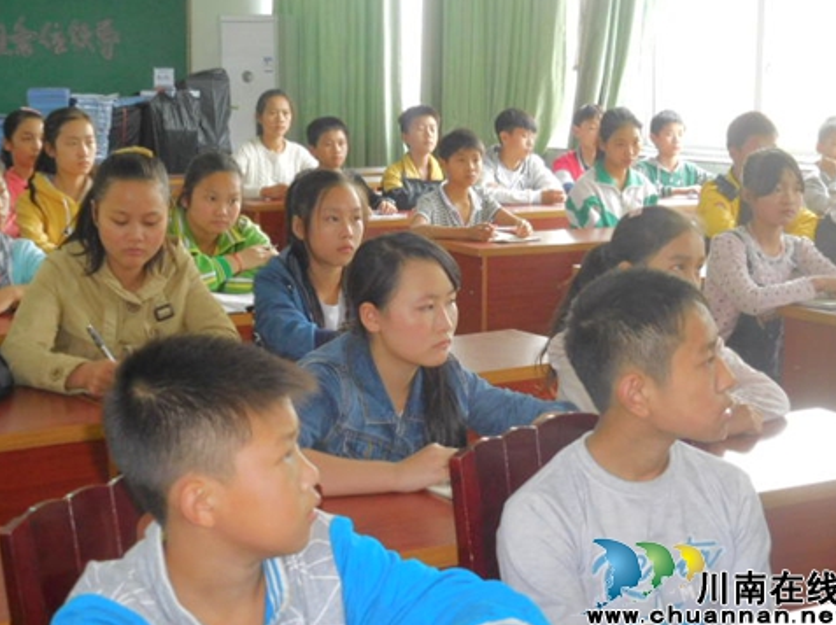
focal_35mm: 64
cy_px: 307
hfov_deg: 30.3
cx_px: 435
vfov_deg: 22.9
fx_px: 1544
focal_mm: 11
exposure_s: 1/60
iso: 500
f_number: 4.5
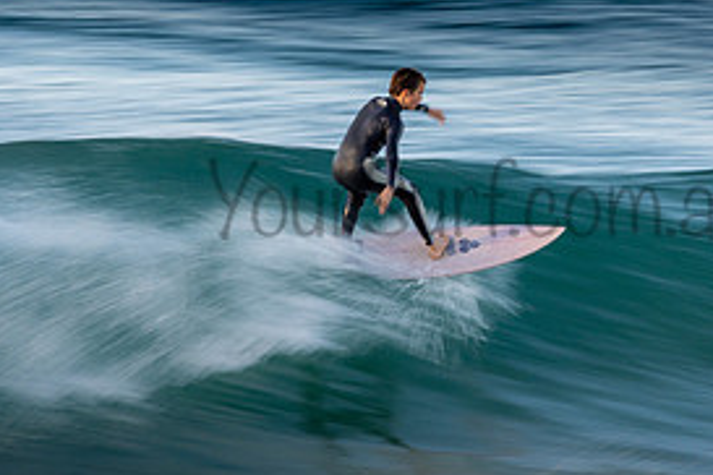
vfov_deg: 0.9
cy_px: 176
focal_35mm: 1594
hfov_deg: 1.3
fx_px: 31568
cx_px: 478
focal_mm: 500
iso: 100
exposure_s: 1/20
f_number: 16
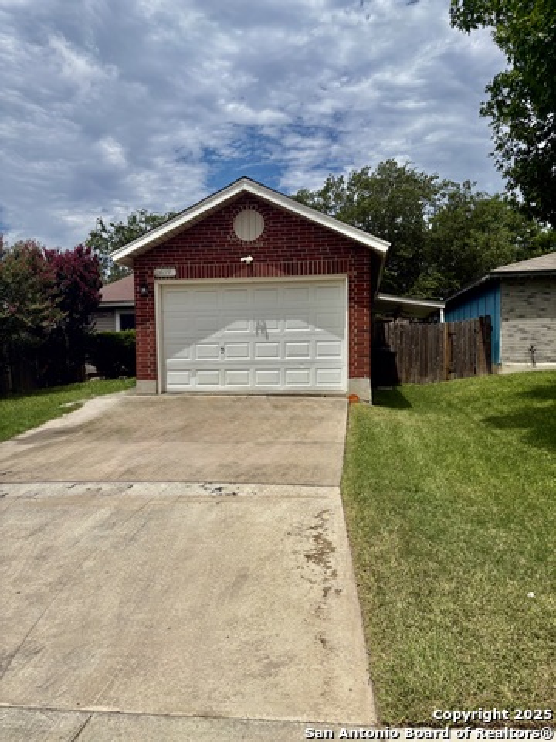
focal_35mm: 26
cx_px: 278
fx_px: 557
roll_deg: +0.5
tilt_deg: +1.2
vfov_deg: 67.3
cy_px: 371
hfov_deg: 53.1
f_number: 1.6
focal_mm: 5.96
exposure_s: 1/8850
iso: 50
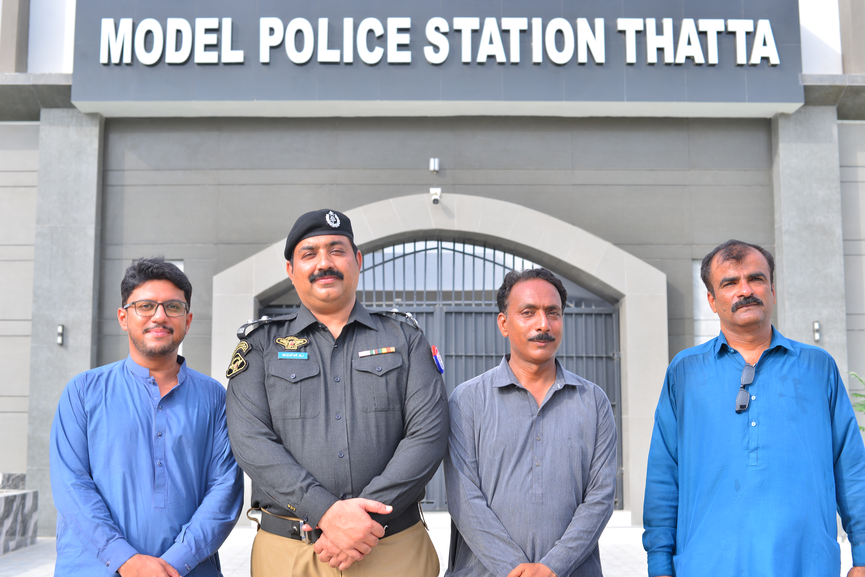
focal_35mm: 50
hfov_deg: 39.6
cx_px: 432
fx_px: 1202
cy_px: 288
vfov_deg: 27.0
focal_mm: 50
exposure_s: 1/125
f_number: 6.3
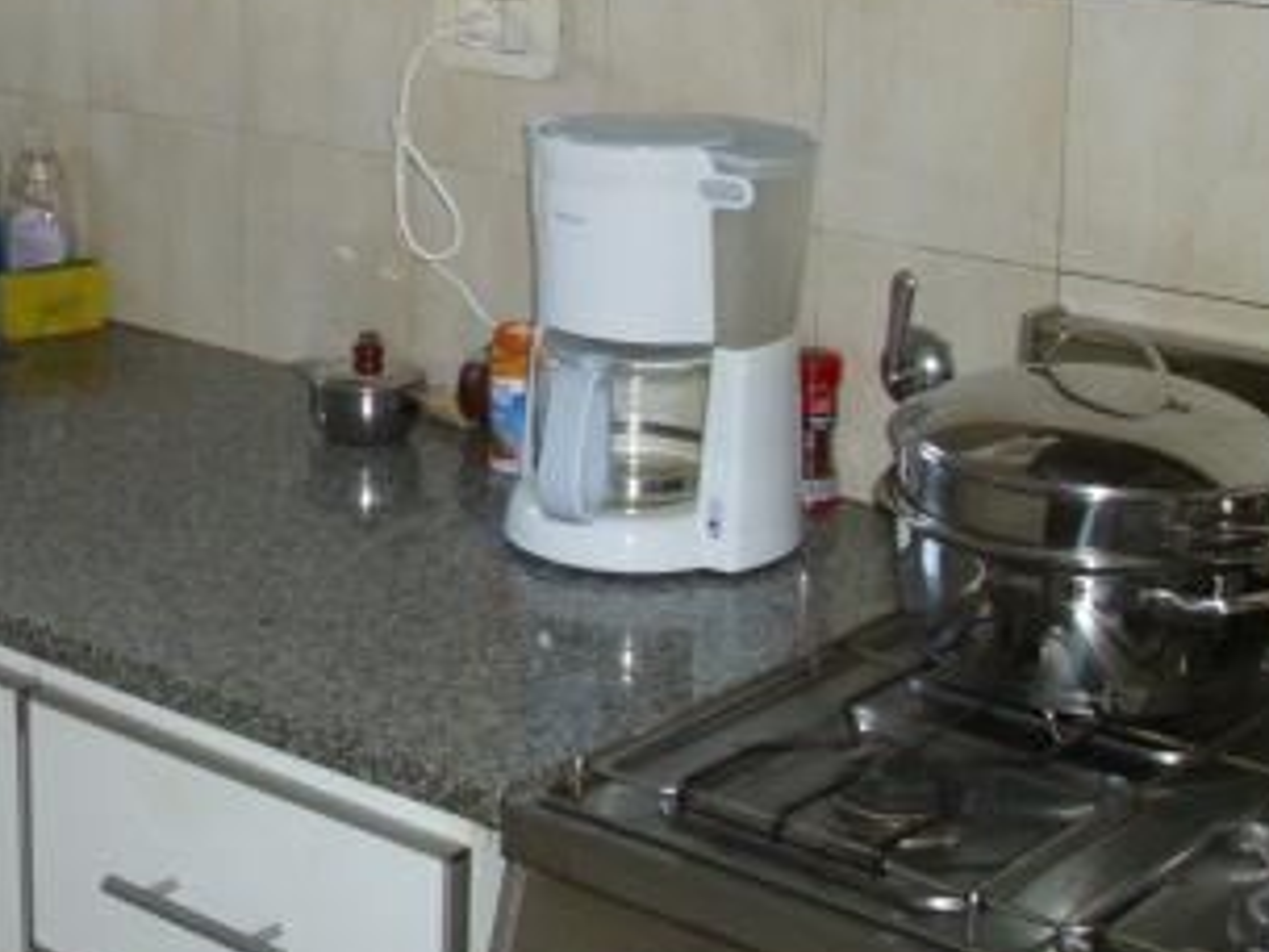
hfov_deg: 24.2
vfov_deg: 18.1
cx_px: 326
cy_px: 79
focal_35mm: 80
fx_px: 2933
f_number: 3
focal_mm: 6.36
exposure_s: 1/60
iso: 200
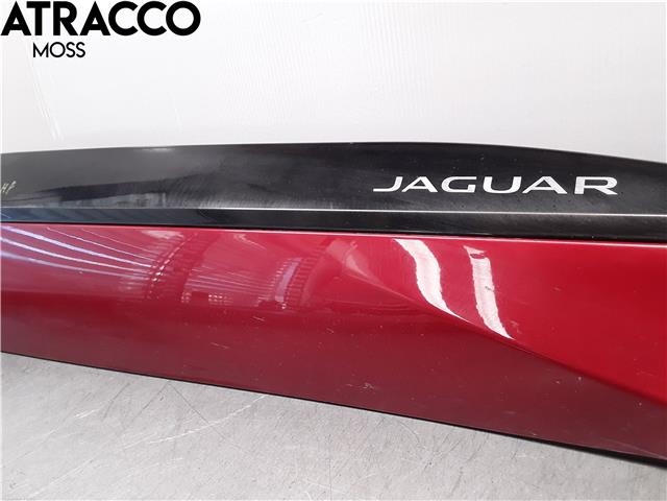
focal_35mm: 28
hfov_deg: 63.4
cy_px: 250
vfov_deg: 49.7
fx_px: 540
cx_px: 334
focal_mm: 2.91
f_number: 1.9
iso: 50
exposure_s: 1/50
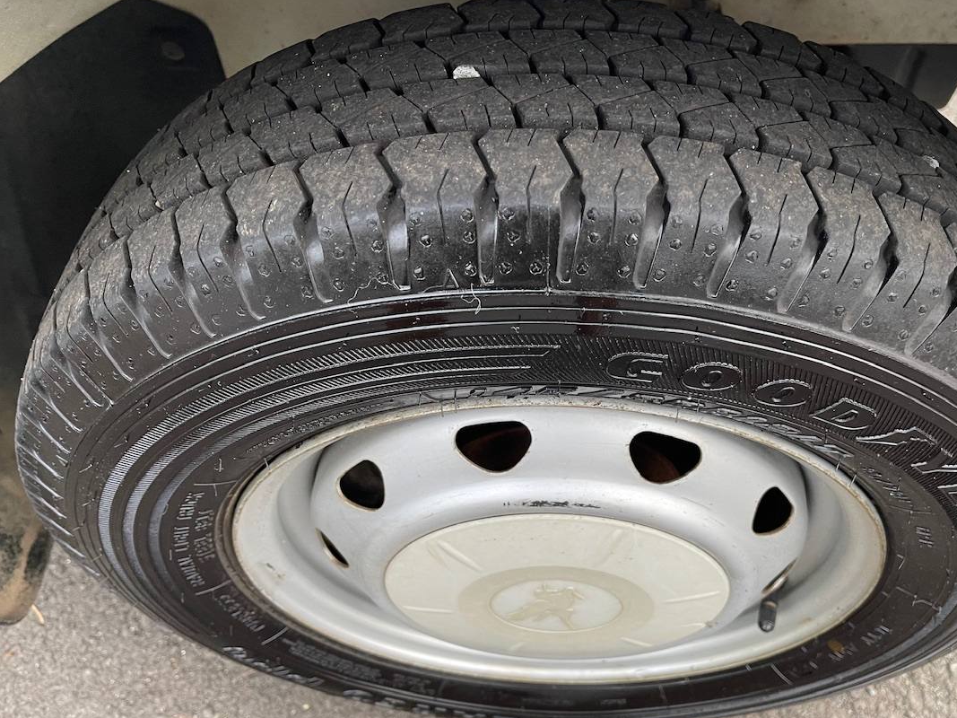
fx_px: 829
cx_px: 559
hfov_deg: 59.6
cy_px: 398
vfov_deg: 46.7
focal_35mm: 30
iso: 125
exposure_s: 1/90
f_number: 1.6
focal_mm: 5.1
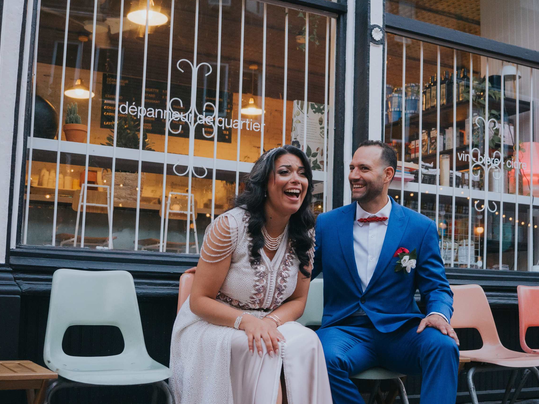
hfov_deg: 40.4
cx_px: 288
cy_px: 221
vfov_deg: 30.9
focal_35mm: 47
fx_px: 732
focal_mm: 21
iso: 800
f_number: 2.8
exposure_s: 1/125
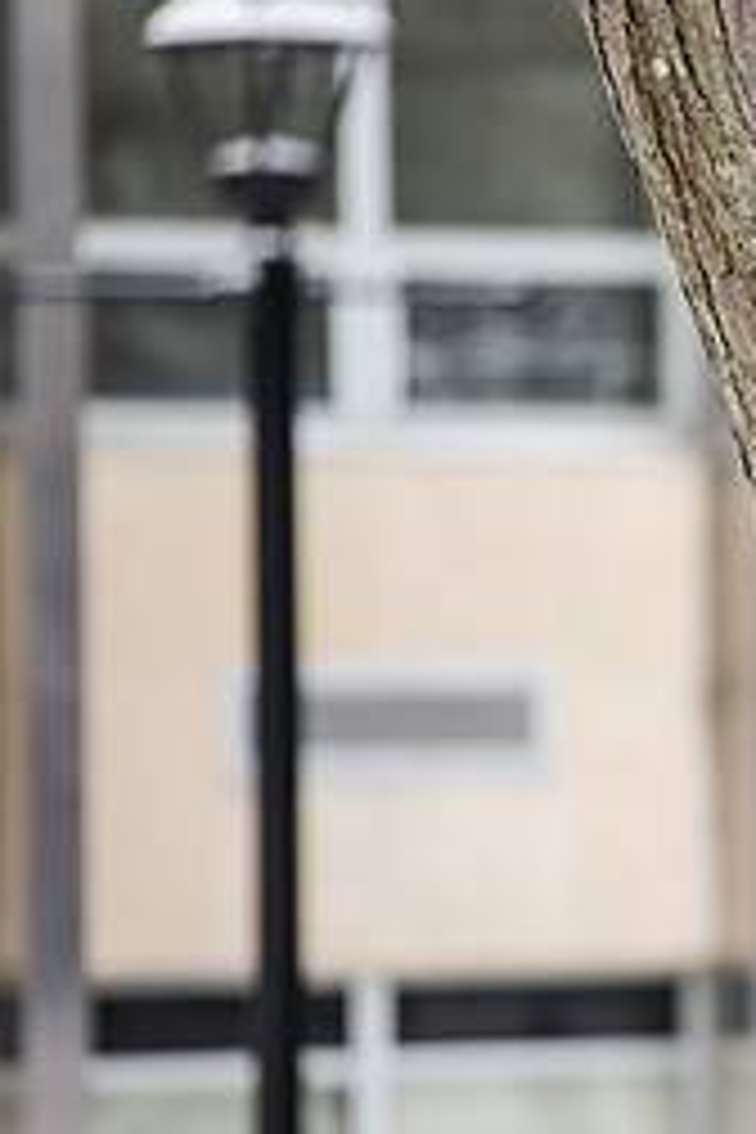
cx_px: 1278
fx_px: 14520
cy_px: 529
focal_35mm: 461
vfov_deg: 4.5
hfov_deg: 3.0
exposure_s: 1/320
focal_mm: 200
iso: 125
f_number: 3.5
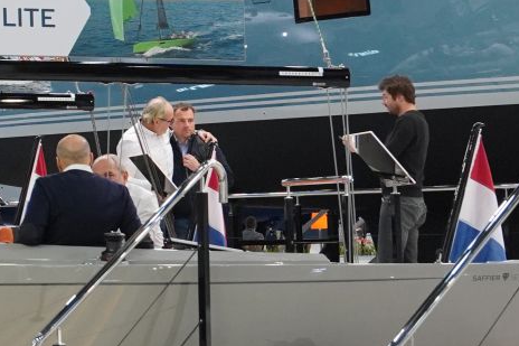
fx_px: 2147
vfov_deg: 9.2
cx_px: -469
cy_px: 17
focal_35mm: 149
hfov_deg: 12.4
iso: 1250
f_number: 4
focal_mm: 24
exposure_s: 1/160
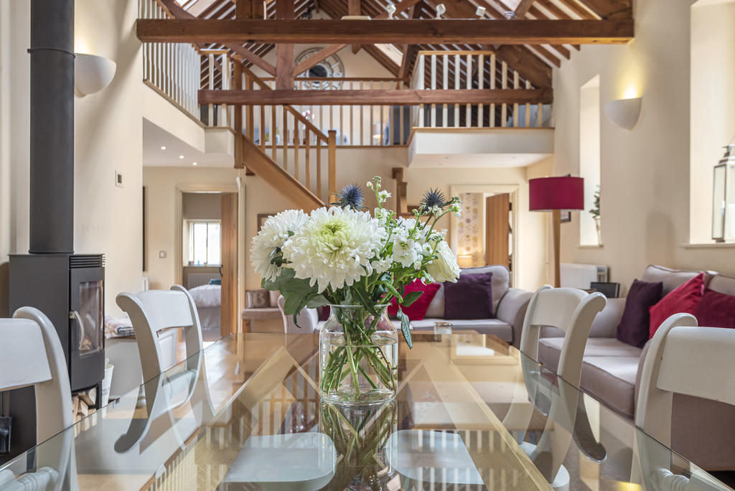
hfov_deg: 58.7
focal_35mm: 32
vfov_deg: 41.2
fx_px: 654
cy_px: 246
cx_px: 368
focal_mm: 32
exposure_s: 1/13
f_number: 8
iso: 250
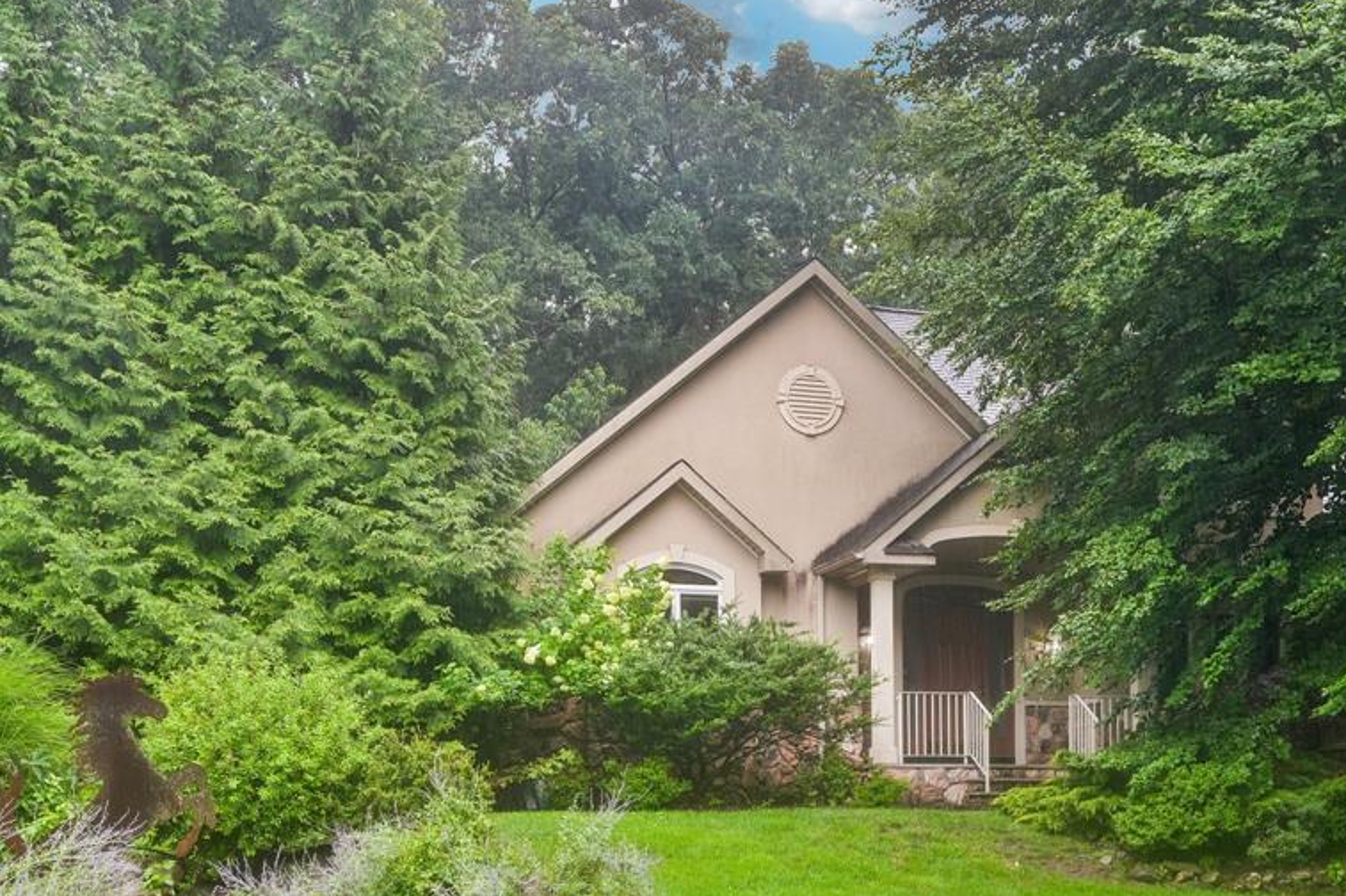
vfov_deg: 28.8
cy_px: 411
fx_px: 1744
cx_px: 882
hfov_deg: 41.7
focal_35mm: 47
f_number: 9
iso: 400
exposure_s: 1/20
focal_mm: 34.5
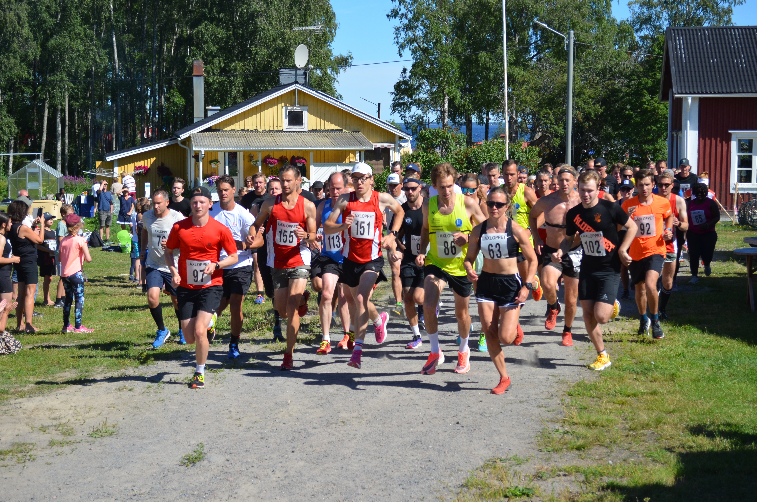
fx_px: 1259
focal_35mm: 60
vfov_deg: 22.5
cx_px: 378
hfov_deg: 33.5
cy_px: 251
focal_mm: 40
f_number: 7.1
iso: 400
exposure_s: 1/1600
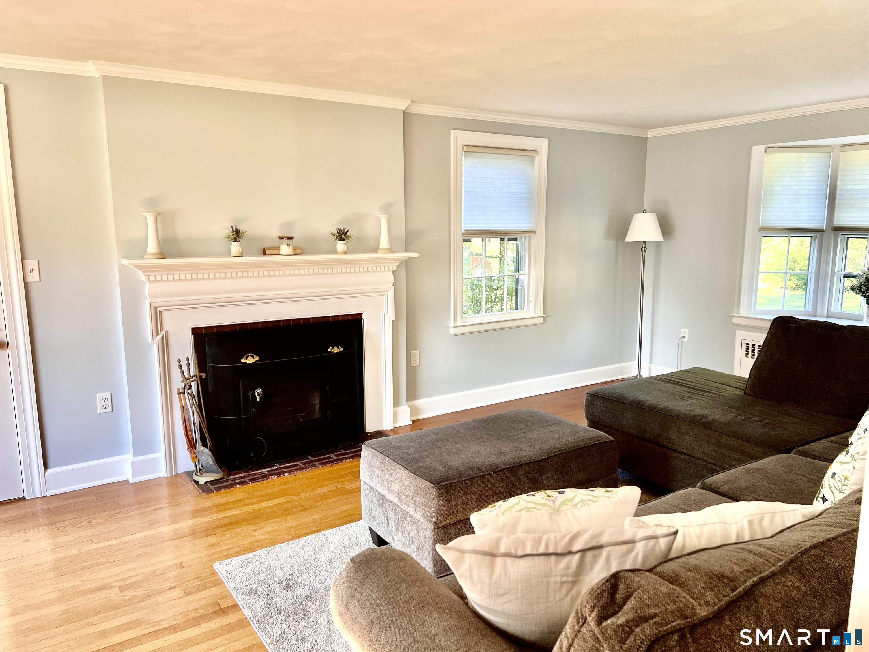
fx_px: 653
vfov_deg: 53.1
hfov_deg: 67.3
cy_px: 326
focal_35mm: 26
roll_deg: +0.6
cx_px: 434
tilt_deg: -10.1
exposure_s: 1/121
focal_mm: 5.7
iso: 125
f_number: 1.5
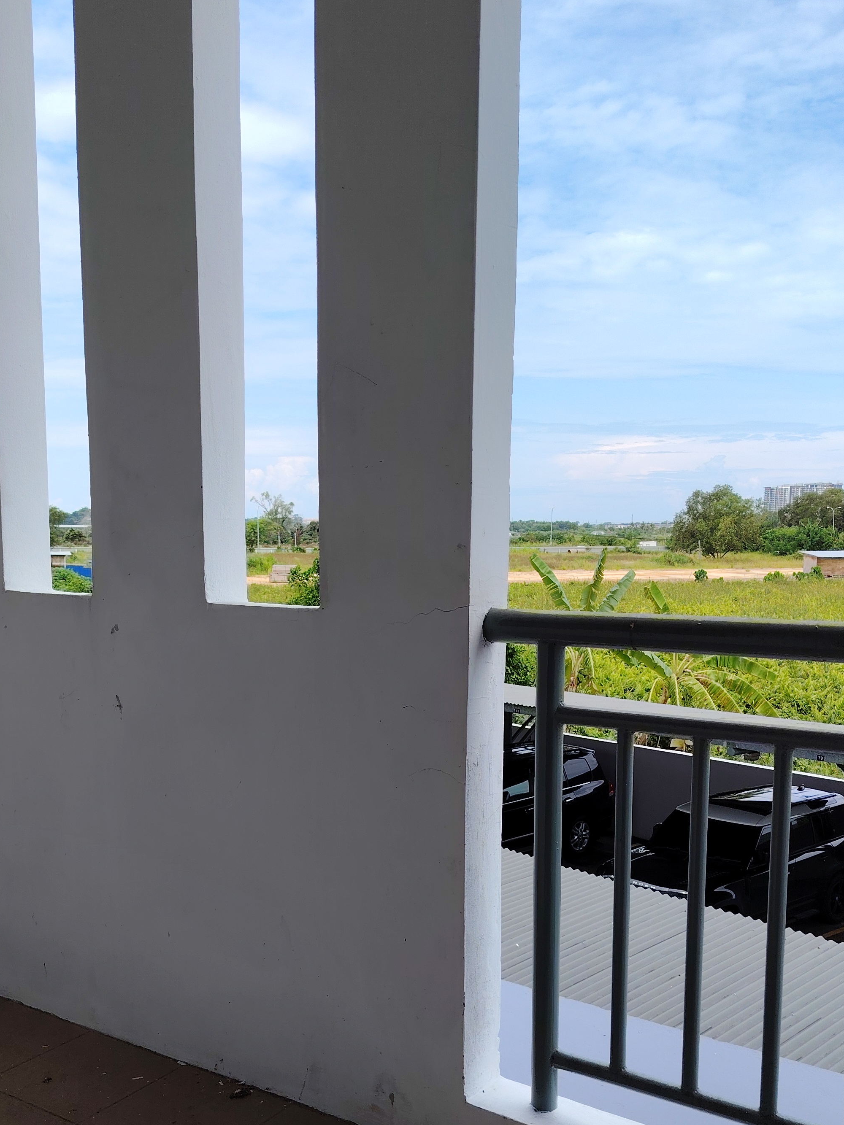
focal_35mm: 36
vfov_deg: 50.9
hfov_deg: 39.6
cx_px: 358
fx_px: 1170
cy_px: 701
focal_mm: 5.25
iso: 100
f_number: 1.75
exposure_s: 1/693
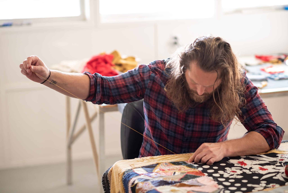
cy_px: 96
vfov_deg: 16.1
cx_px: 144
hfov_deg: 23.9
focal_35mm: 85
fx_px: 680
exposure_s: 1/100
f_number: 2.2
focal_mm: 85
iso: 400
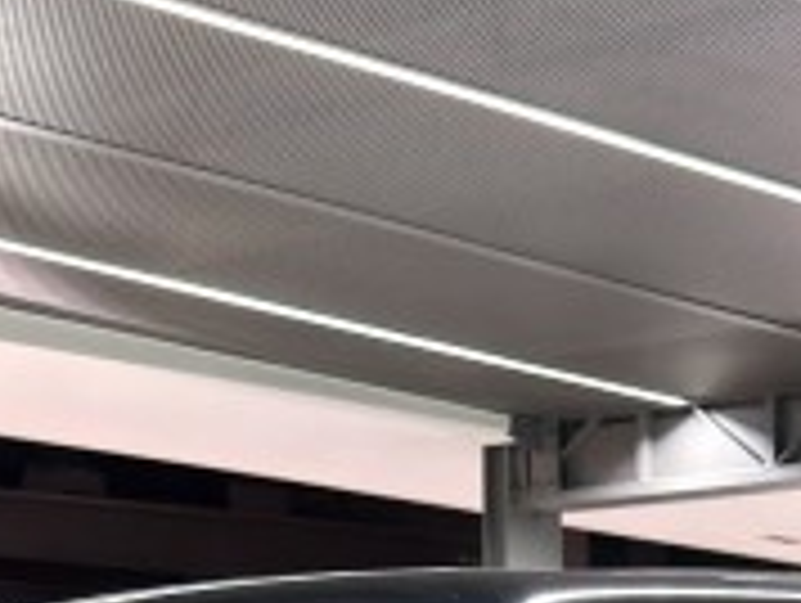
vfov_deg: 9.5
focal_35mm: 138
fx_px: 3198
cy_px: 1458
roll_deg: -1.6
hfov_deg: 14.0
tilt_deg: -9.3
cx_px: 891
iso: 400
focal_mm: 6.76
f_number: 1.78
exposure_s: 1/33
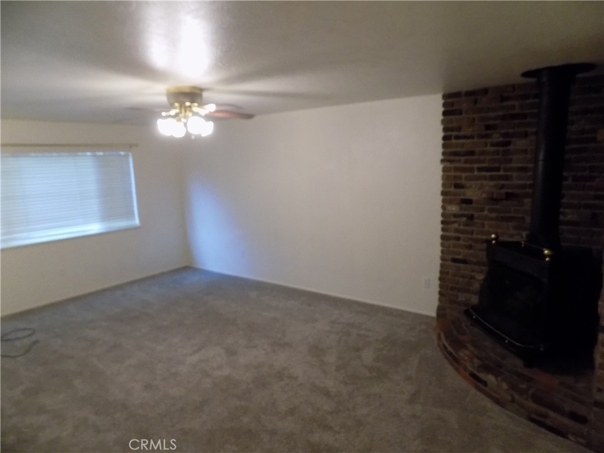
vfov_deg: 58.9
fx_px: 401
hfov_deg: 73.9
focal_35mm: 23
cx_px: 302
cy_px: 226
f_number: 3.1
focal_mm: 4
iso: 360
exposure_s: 1/30
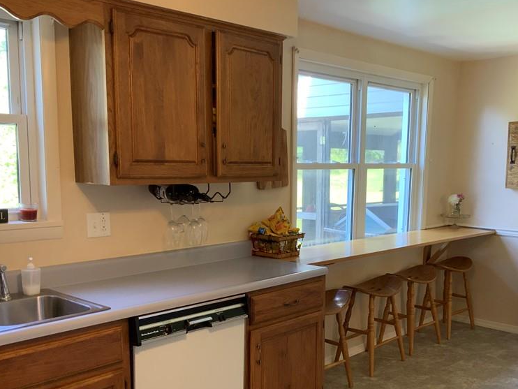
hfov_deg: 46.6
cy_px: 248
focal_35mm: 40
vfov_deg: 35.7
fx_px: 599
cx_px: 306
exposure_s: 1/60
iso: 100
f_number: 1.8
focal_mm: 3
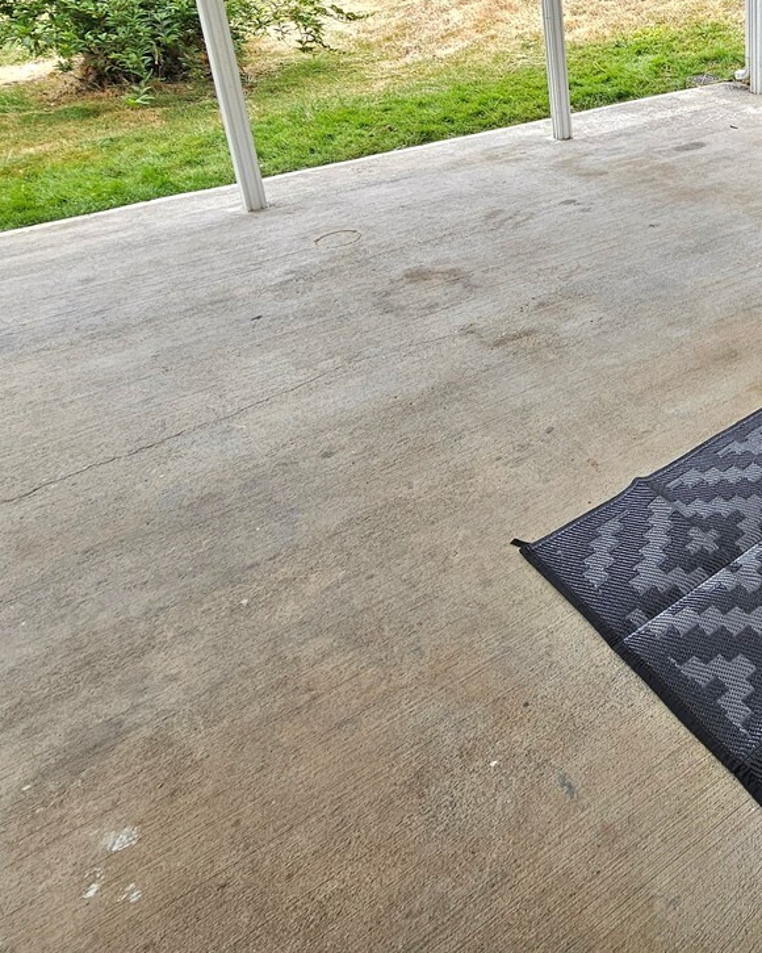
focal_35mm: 28
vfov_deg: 56.8
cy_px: 168
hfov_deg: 41.9
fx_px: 789
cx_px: 818
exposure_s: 1/333
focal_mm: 2.2
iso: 50
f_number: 2.2
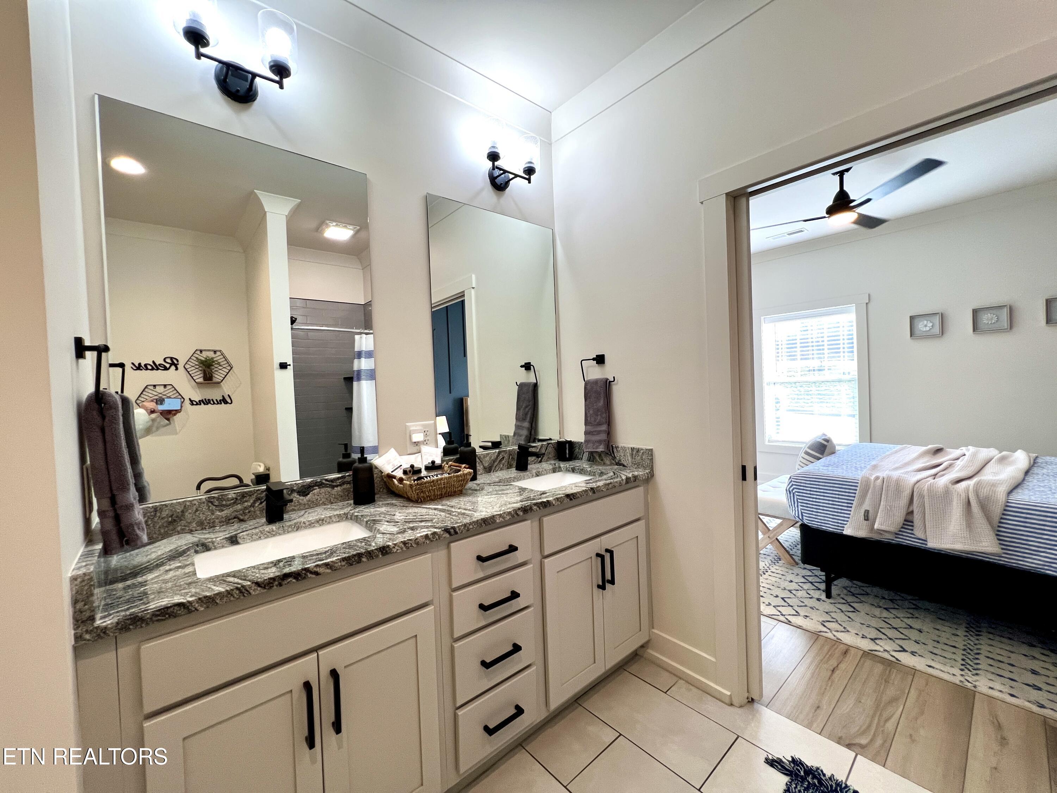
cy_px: 396
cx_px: 528
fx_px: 397
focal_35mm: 13
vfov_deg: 89.9
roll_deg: +2.3
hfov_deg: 106.2
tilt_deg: -0.3
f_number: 1.8
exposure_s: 1/120
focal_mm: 1.57
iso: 160
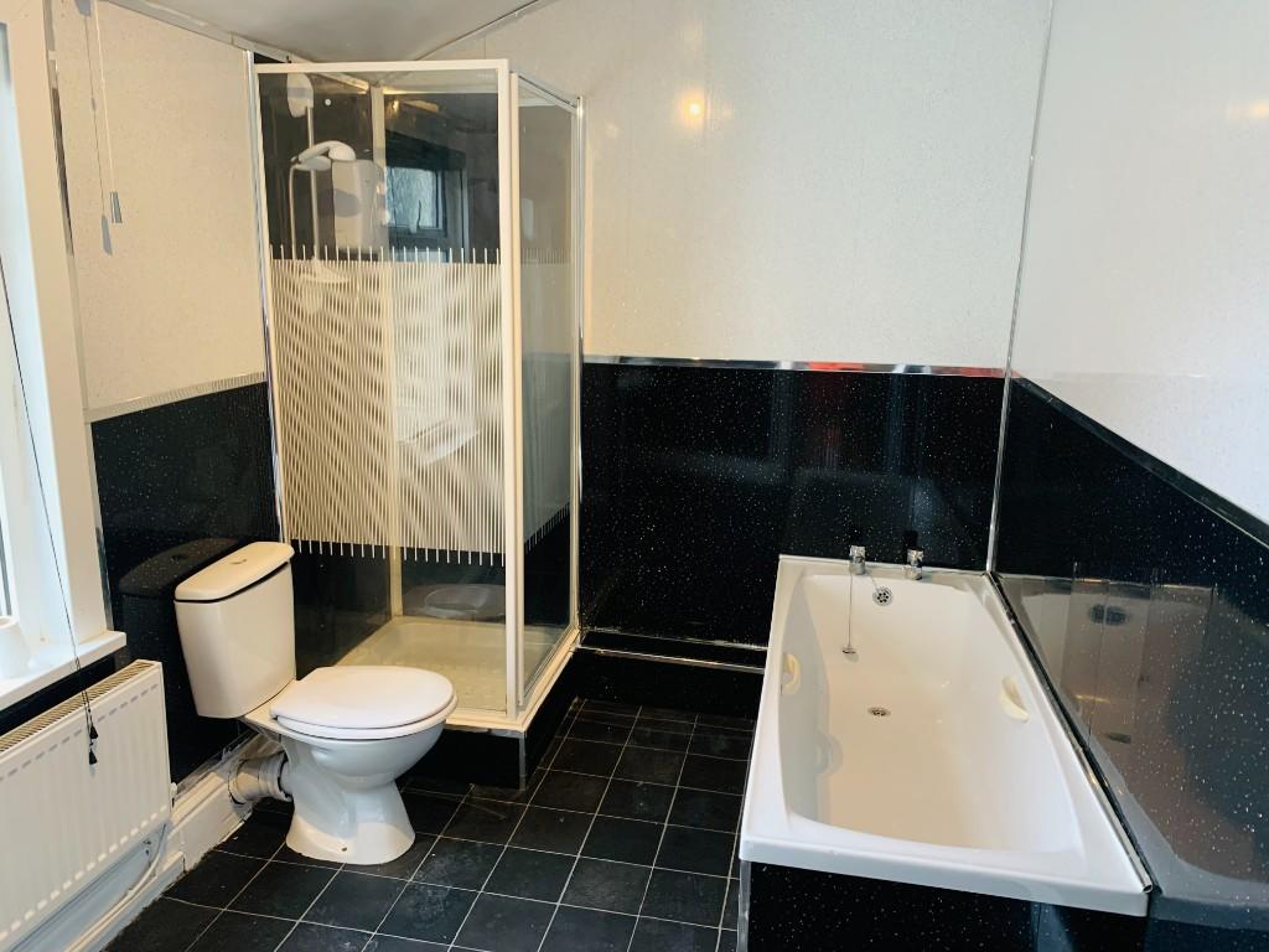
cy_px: 476
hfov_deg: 67.3
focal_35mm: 26
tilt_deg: -13.7
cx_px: 634
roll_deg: +0.0
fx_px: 953
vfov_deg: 53.1
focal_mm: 4.25
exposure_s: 1/50
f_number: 1.8
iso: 160
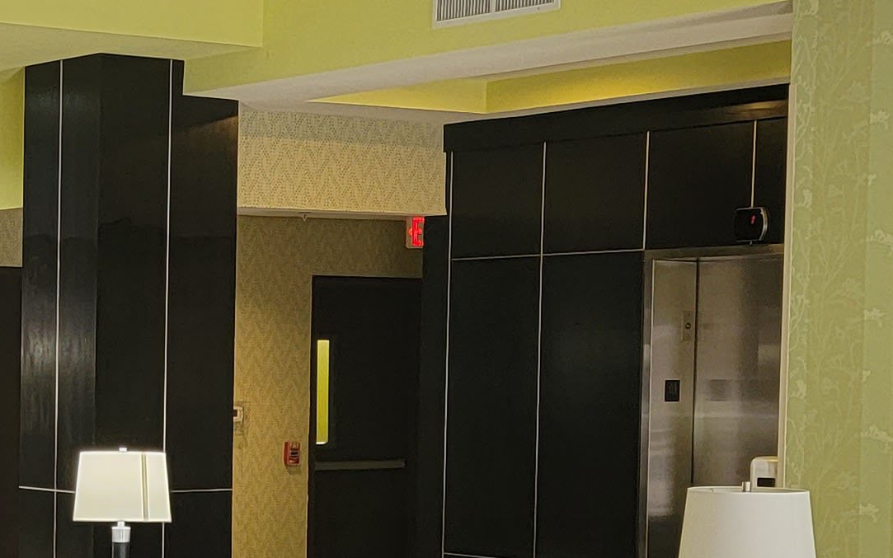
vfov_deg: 13.8
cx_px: -192
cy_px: 518
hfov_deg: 20.6
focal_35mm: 94
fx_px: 2288
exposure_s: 1/60
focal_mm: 6.7
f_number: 1.8
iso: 200
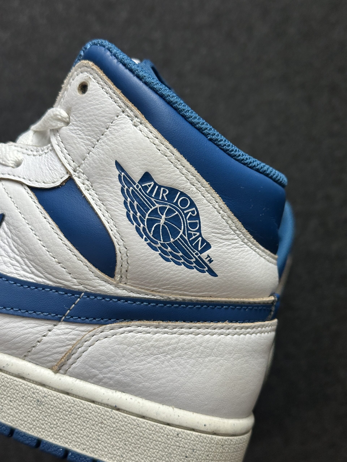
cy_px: 231
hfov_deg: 30.3
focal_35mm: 48
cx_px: 174
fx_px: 642
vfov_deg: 39.7
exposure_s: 1/58
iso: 250
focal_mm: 6.86
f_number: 1.78
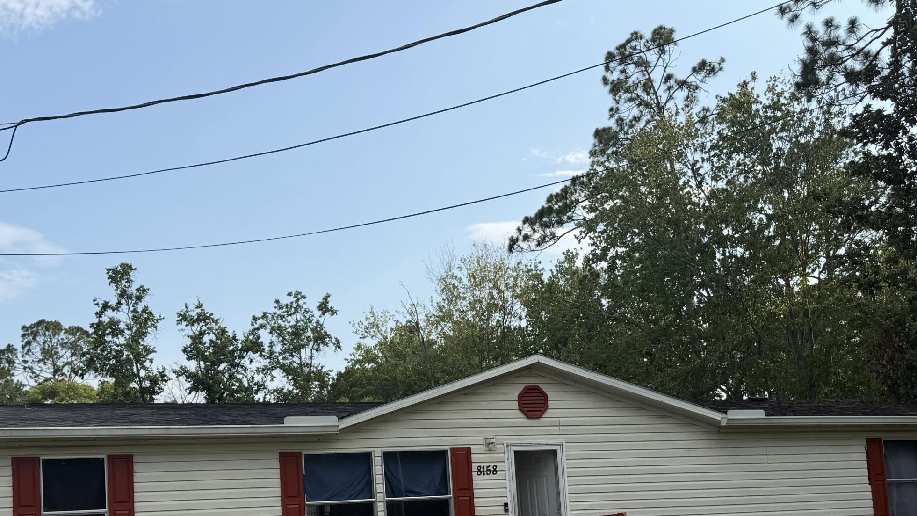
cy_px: 463
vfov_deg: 28.6
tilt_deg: +4.0
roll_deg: +3.5
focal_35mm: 40
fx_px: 973
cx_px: 353
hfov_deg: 50.1
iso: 80
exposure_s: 1/3759
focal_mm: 6.76
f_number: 1.78
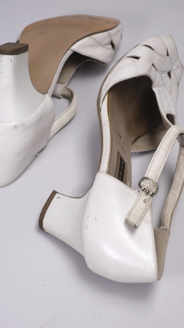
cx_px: 77
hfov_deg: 12.5
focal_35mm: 97
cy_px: 157
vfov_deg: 22.0
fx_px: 841
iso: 160
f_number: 4.5
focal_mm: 26.57
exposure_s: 1/80
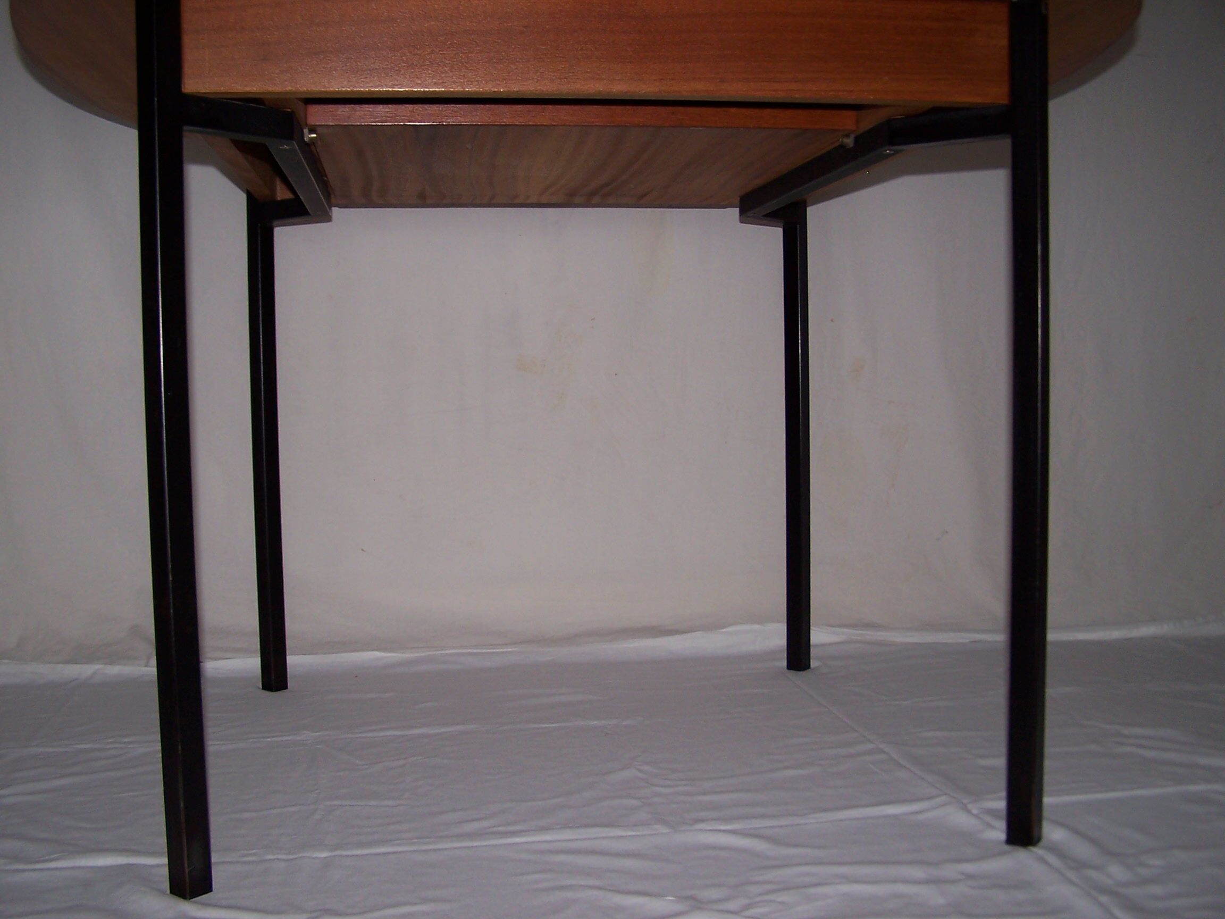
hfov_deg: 49.0
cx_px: 612
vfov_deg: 37.7
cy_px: 460
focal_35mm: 38
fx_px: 1345
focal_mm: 6.3
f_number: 2.8
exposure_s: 1/60
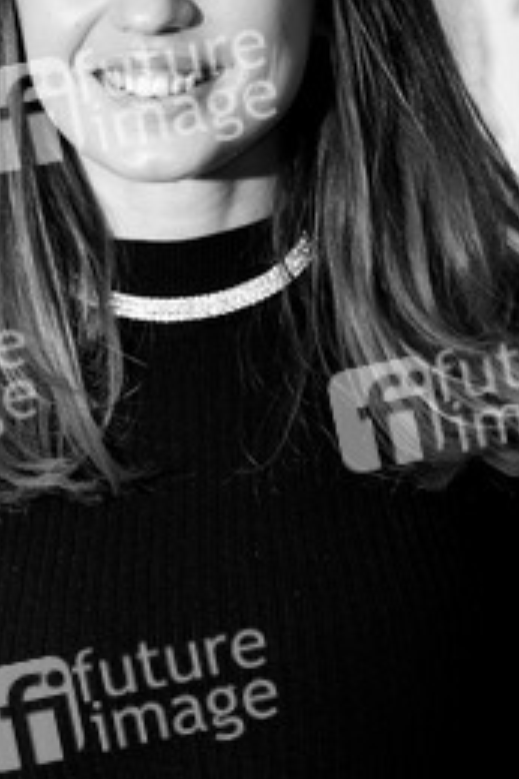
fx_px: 5257
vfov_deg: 8.5
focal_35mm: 243
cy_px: 252
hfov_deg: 5.7
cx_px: 210
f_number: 3.2
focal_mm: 105
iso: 640
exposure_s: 1/320
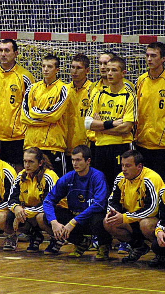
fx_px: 2373
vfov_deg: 7.1
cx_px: 66
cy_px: 147
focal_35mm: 305
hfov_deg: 4.0
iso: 400
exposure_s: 1/60
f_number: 3.2
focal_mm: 34.7
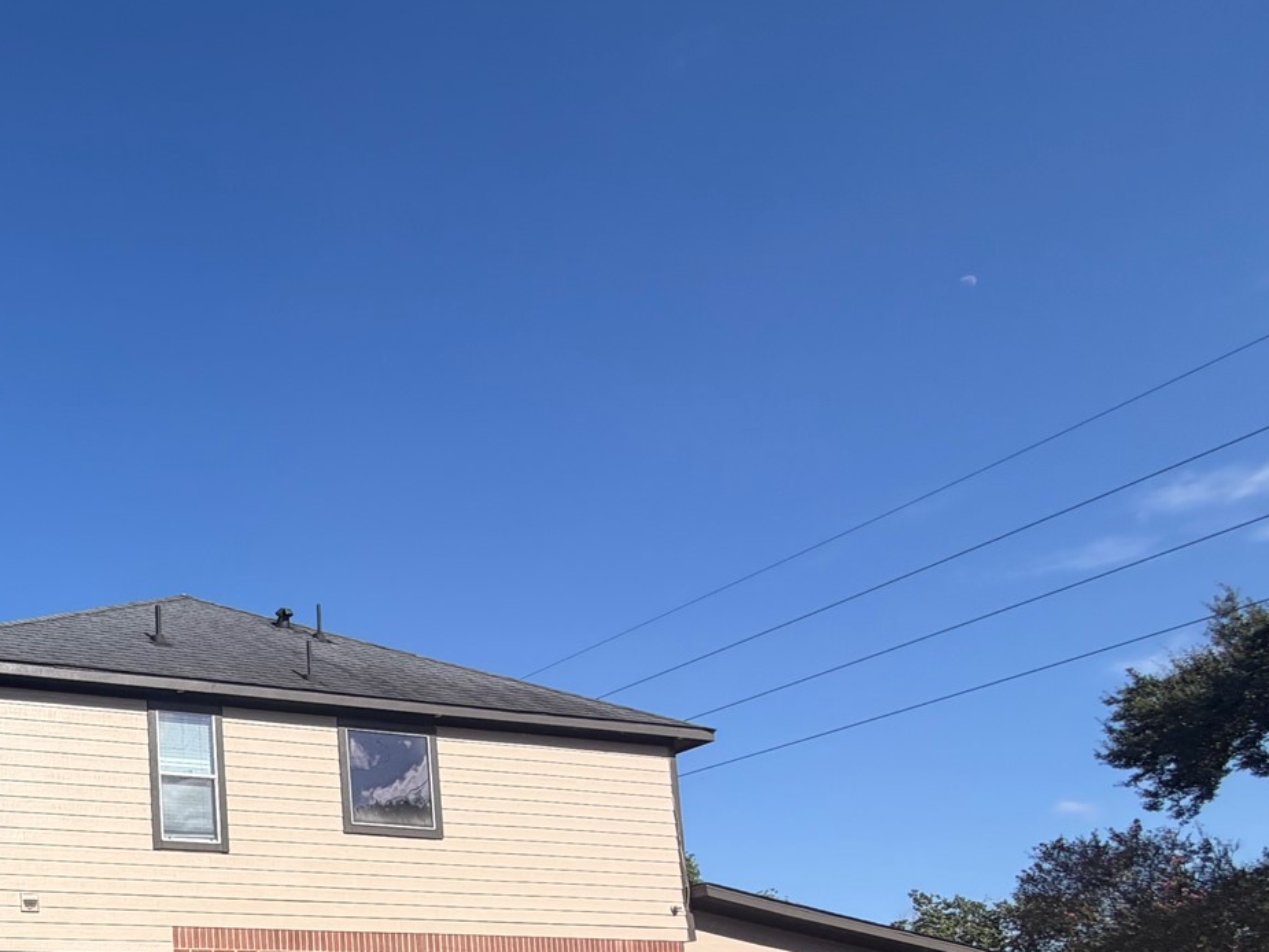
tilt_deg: +7.8
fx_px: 1137
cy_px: 979
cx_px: -60
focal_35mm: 31
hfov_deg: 46.4
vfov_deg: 39.4
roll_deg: +1.5
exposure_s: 1/770
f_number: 2.2
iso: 20
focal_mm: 2.22
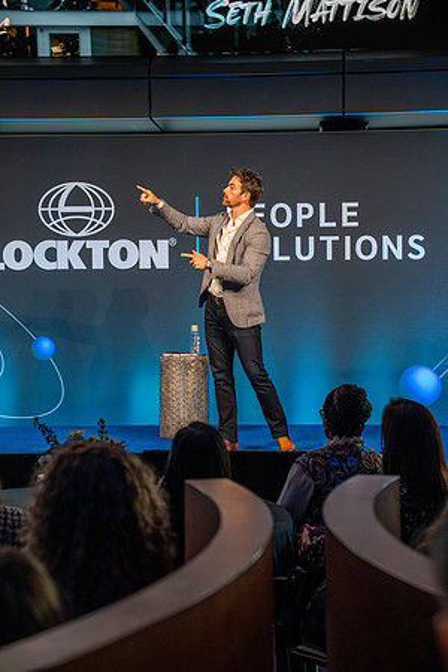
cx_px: 224
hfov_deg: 19.5
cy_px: 336
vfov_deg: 28.8
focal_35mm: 70
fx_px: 1307
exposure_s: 1/200
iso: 3200
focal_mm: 70
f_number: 4.5
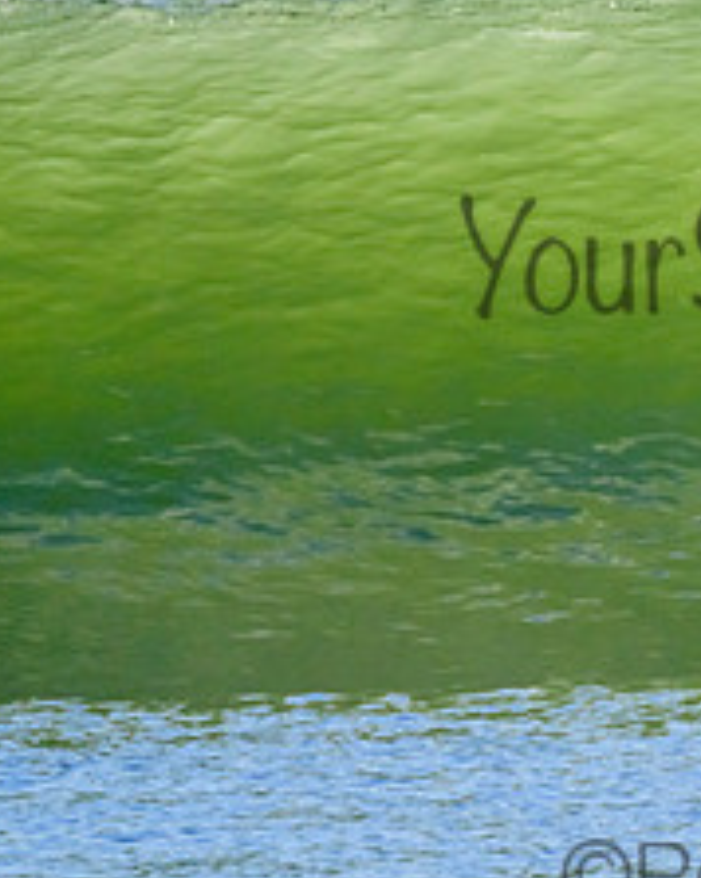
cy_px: 222
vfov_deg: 1.0
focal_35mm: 1953
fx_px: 50718
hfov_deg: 0.8
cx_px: 866
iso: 2200
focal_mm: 800
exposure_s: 1/2000
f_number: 11
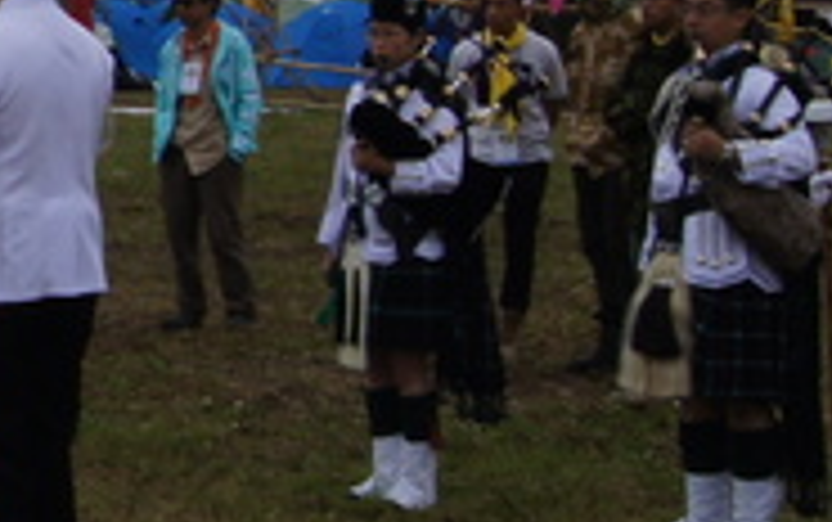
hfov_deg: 9.0
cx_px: -769
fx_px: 4993
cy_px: -124
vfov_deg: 5.9
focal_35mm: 220
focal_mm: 26
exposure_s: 1/80
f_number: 13
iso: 100
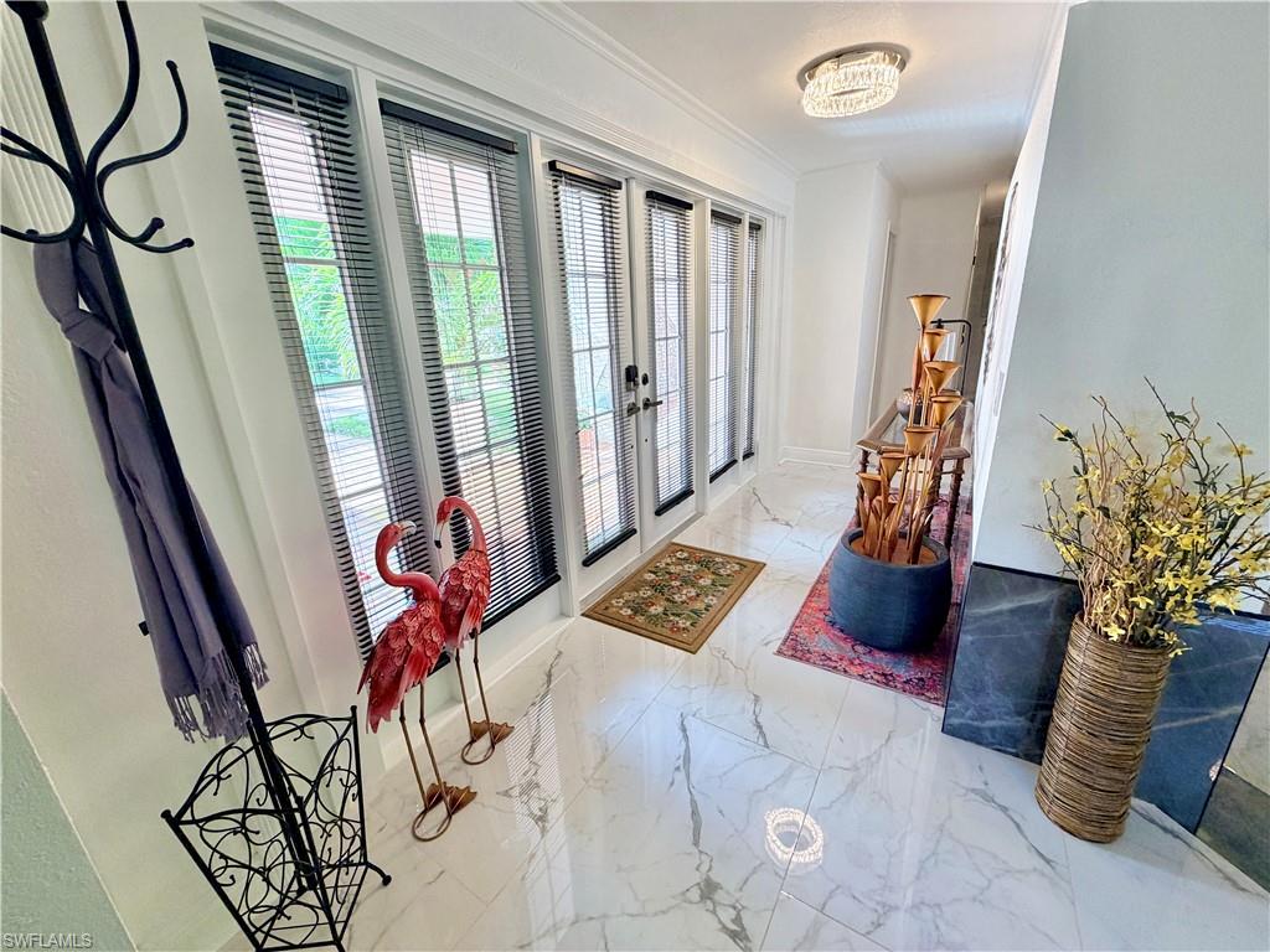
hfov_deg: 102.1
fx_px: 514
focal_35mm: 14
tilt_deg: -19.1
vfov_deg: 85.7
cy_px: 476
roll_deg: +2.2
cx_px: 635
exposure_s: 1/120
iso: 160
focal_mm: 2.22
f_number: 2.2
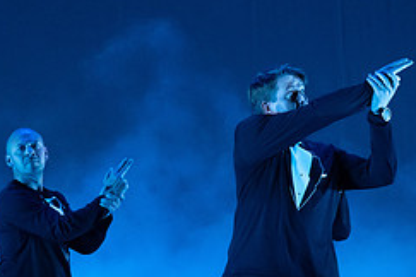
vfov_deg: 7.1
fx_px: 2230
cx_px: 48
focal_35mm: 193
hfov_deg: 10.6
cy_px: 256
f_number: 5.6
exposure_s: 1/250
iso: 4000
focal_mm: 81
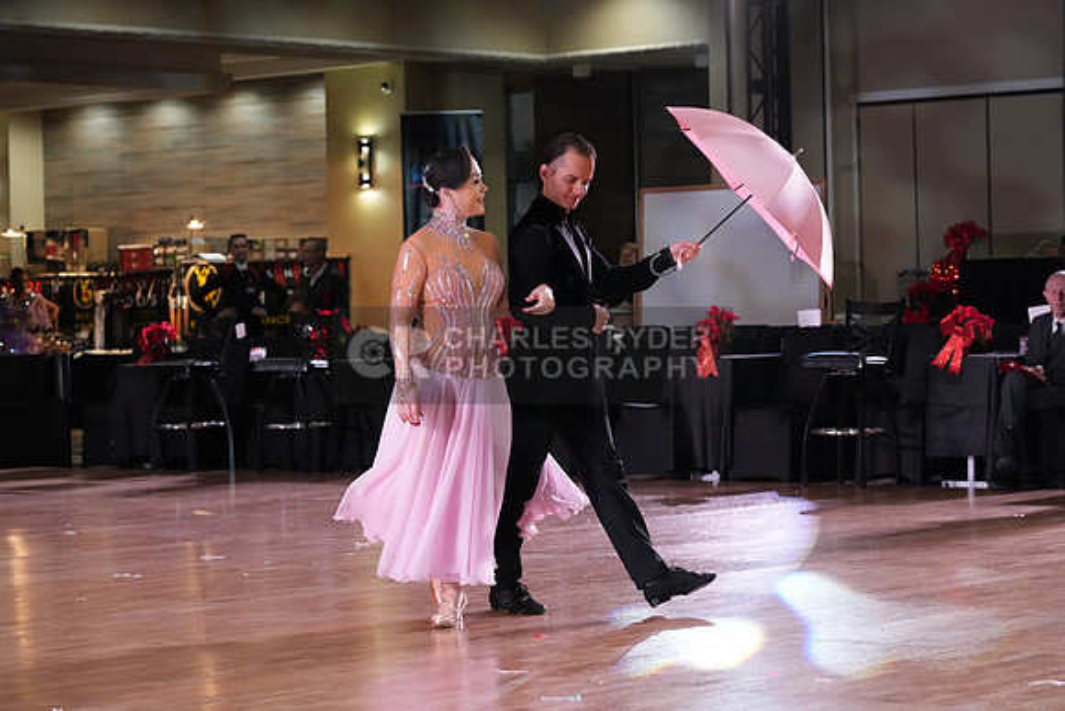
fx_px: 3107
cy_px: 356
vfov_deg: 13.0
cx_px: 532
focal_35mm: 105
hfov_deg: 19.5
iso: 5000
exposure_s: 1/320
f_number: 5.6
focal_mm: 105
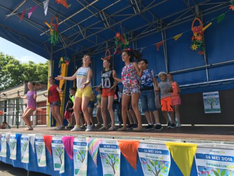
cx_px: 117
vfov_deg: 48.2
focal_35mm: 29
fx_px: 196
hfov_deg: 61.7
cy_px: 88
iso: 25
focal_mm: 4.15
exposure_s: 1/746
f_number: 2.2
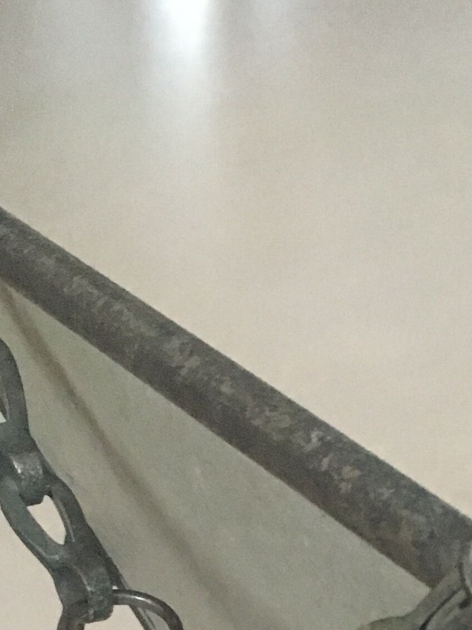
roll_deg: +0.6
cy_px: 1108
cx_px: 418
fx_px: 1873
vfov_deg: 16.3
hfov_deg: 14.2
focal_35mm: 103
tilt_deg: -43.9
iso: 200
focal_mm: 4.15
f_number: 2.2
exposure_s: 1/17
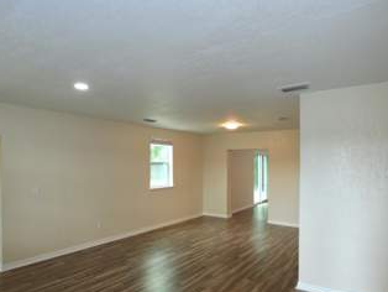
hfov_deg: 76.1
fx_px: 247
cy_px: 167
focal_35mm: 22
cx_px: 173
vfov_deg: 60.9
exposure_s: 1/60
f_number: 4
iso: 400
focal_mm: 10
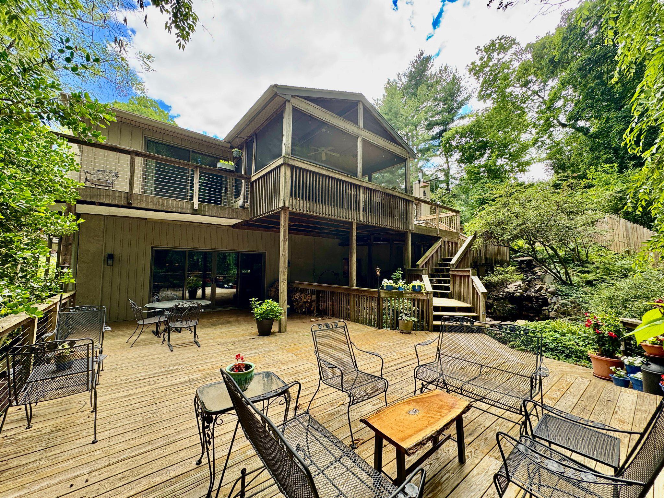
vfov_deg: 85.7
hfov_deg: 102.1
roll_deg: -0.4
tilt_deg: +3.5
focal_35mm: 14
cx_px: 332
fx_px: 269
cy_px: 249
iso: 50
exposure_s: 1/99
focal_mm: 2.22
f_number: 2.2
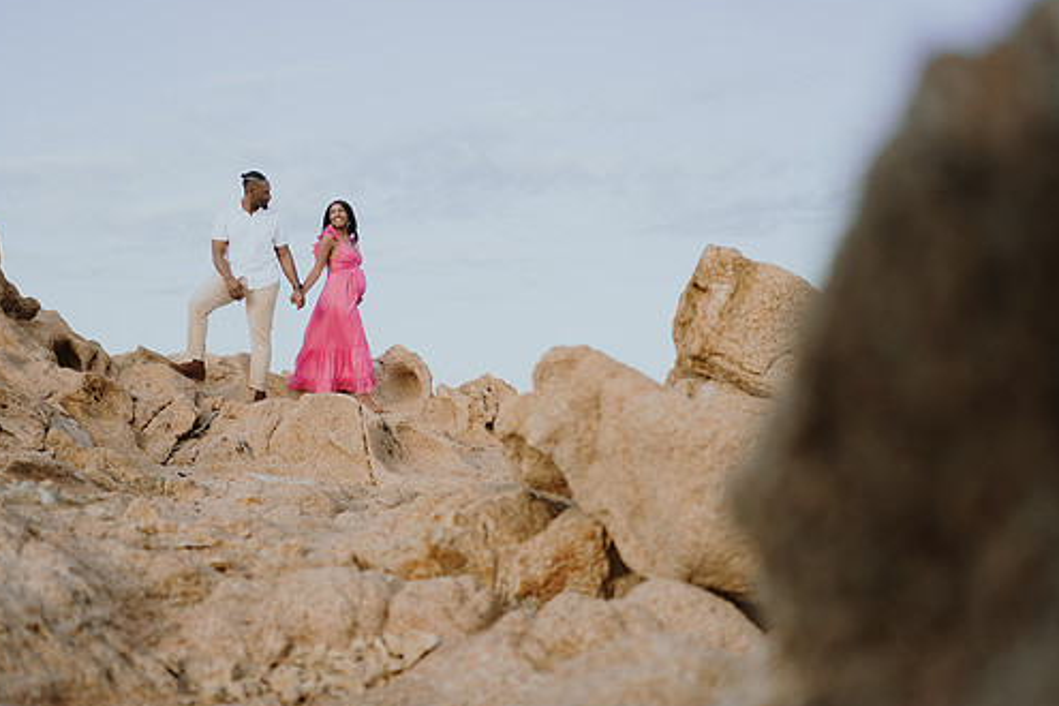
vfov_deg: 32.6
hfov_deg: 47.3
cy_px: 399
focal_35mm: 41
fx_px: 1206
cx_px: 456
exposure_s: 1/3200
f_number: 1.8
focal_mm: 35
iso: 100
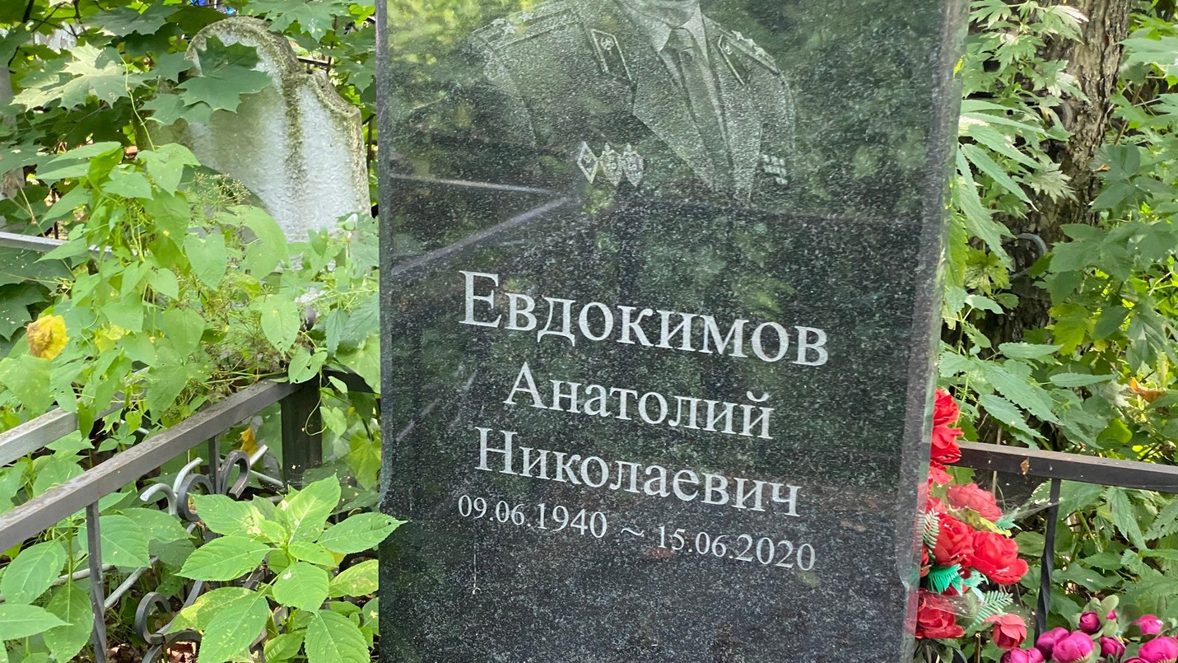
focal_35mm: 57
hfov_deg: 36.6
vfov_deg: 21.1
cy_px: 399
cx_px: 588
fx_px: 1780
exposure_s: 1/107
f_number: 2
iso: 160
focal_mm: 6
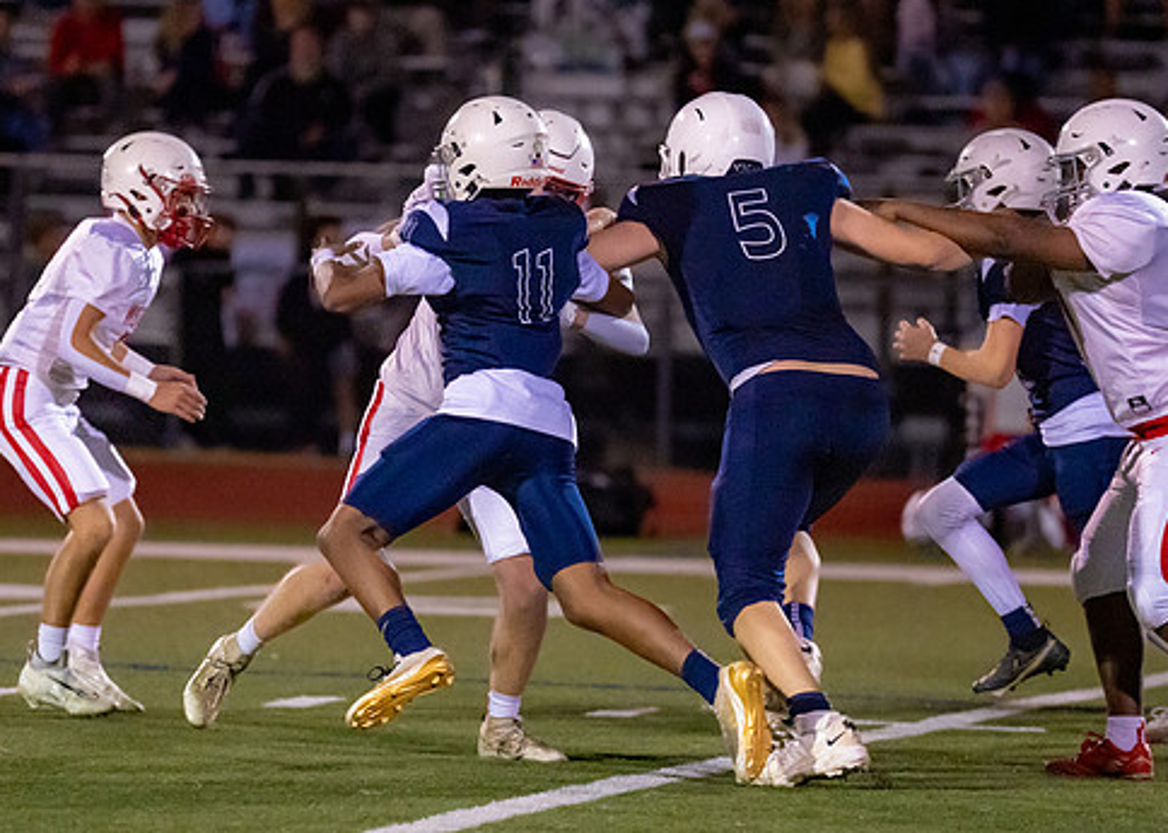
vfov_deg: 4.0
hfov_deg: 5.6
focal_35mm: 360
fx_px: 11934
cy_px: 442
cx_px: 527
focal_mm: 200
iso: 5000
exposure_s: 1/1250
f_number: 2.8
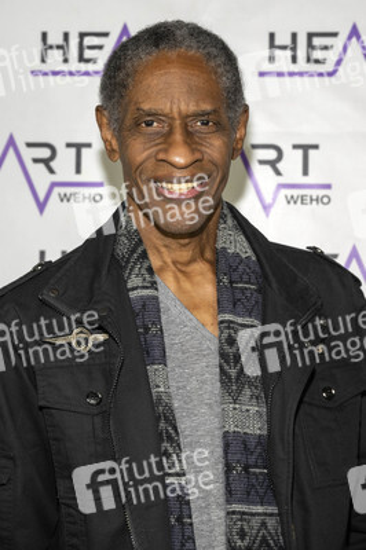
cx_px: 183
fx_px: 1130
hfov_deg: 18.4
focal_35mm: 74
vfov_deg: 27.4
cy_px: 275
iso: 800
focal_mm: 74
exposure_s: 1/200
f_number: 5.6
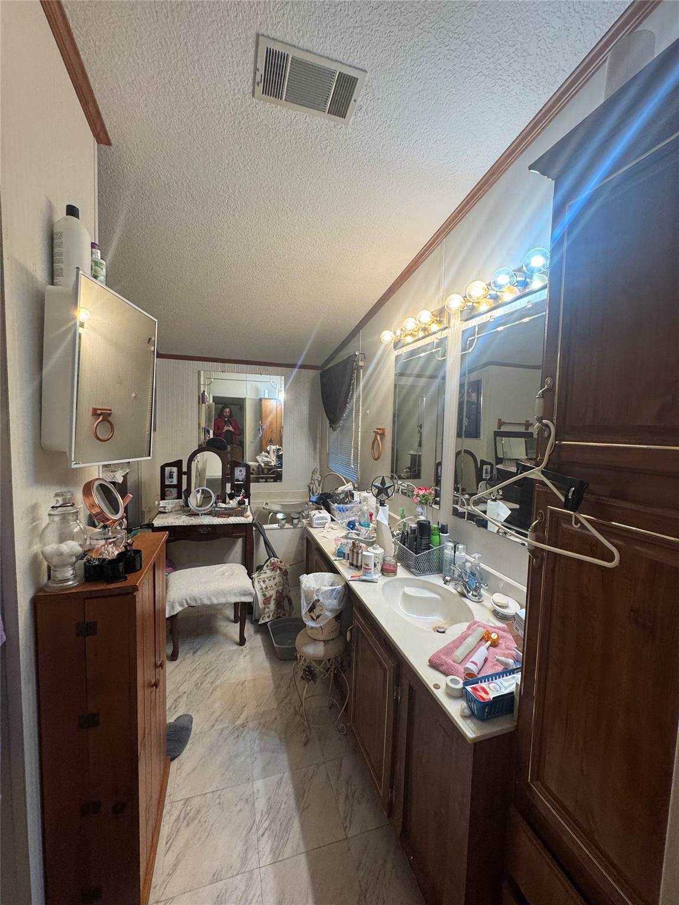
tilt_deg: -3.8
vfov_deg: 102.1
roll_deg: +0.6
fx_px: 366
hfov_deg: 85.7
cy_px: 452
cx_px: 340
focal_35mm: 14
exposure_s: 1/120
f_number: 2.2
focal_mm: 2.22
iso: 200
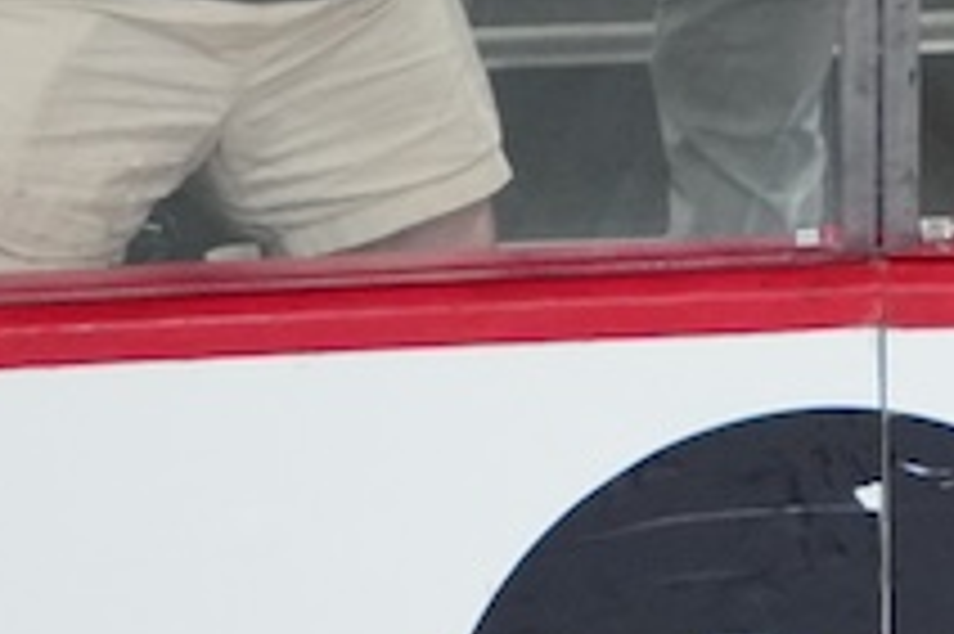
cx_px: 2696
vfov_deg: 0.5
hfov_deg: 0.7
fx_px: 74908
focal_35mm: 2829
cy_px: 647
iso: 2500
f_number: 2.8
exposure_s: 1/2500
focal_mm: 400
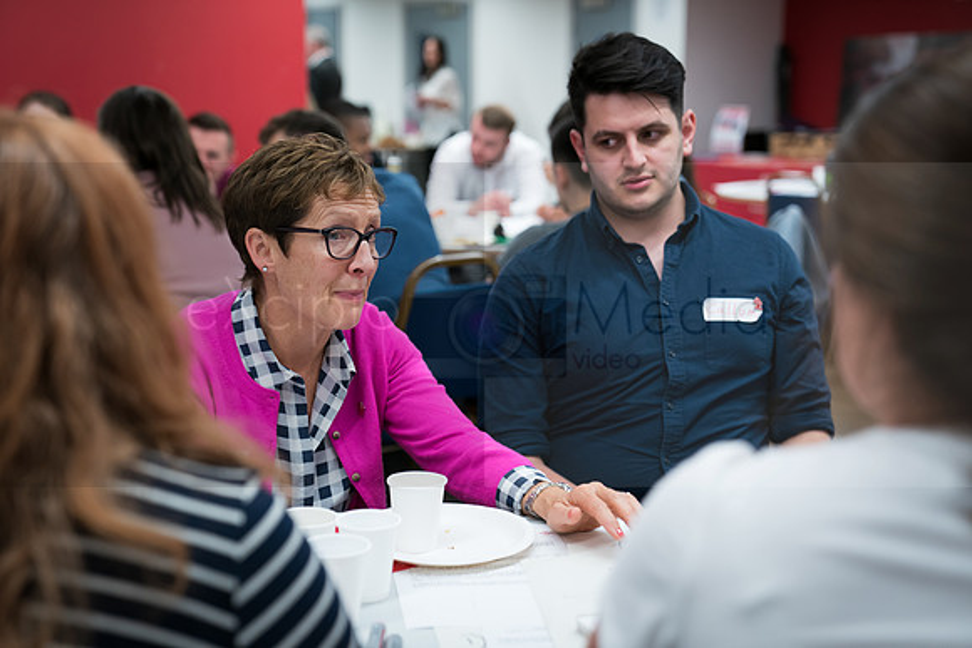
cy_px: 324
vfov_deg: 25.1
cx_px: 486
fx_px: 1458
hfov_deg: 36.9
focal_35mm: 54
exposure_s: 1/125
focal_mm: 54
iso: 1250
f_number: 2.8
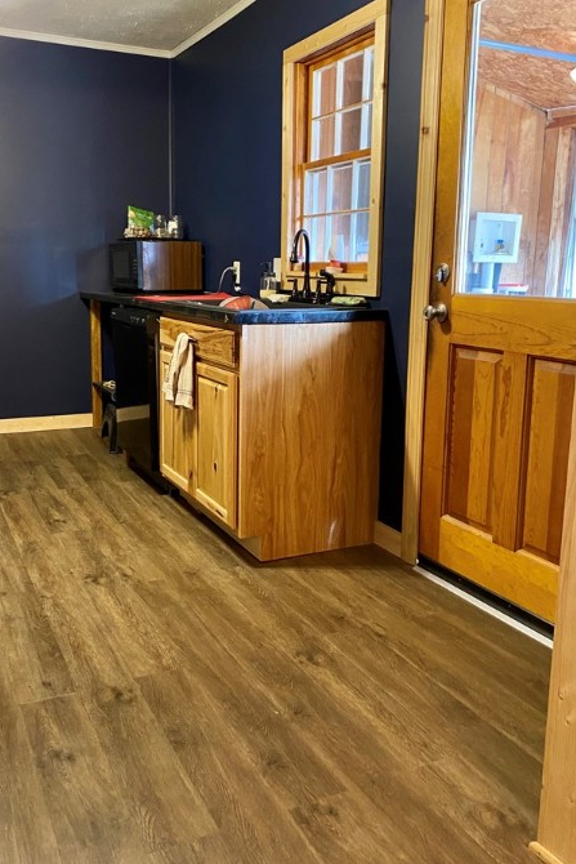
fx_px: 744
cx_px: 233
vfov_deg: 60.2
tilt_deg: -9.3
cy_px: 392
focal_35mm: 31
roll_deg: -0.9
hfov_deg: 42.2
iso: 500
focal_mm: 4.25
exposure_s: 1/30
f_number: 1.8
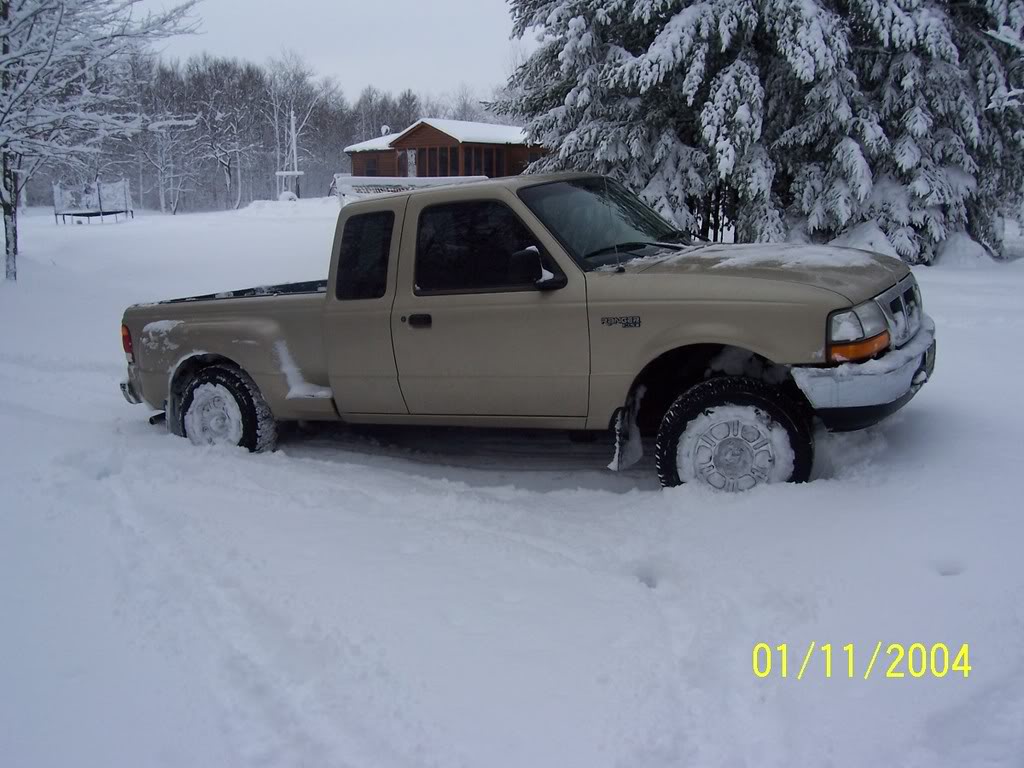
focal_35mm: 34
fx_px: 1006
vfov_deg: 41.8
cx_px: 512
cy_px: 384
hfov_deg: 54.0
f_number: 5.6
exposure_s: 1/750
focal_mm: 5.6
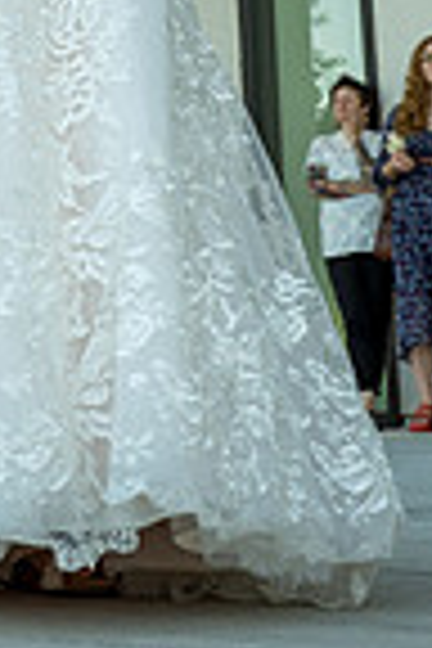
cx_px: -230
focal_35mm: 109
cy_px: -126
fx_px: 1962
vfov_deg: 17.9
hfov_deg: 12.0
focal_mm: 35
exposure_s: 1/160
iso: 320
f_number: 5.6
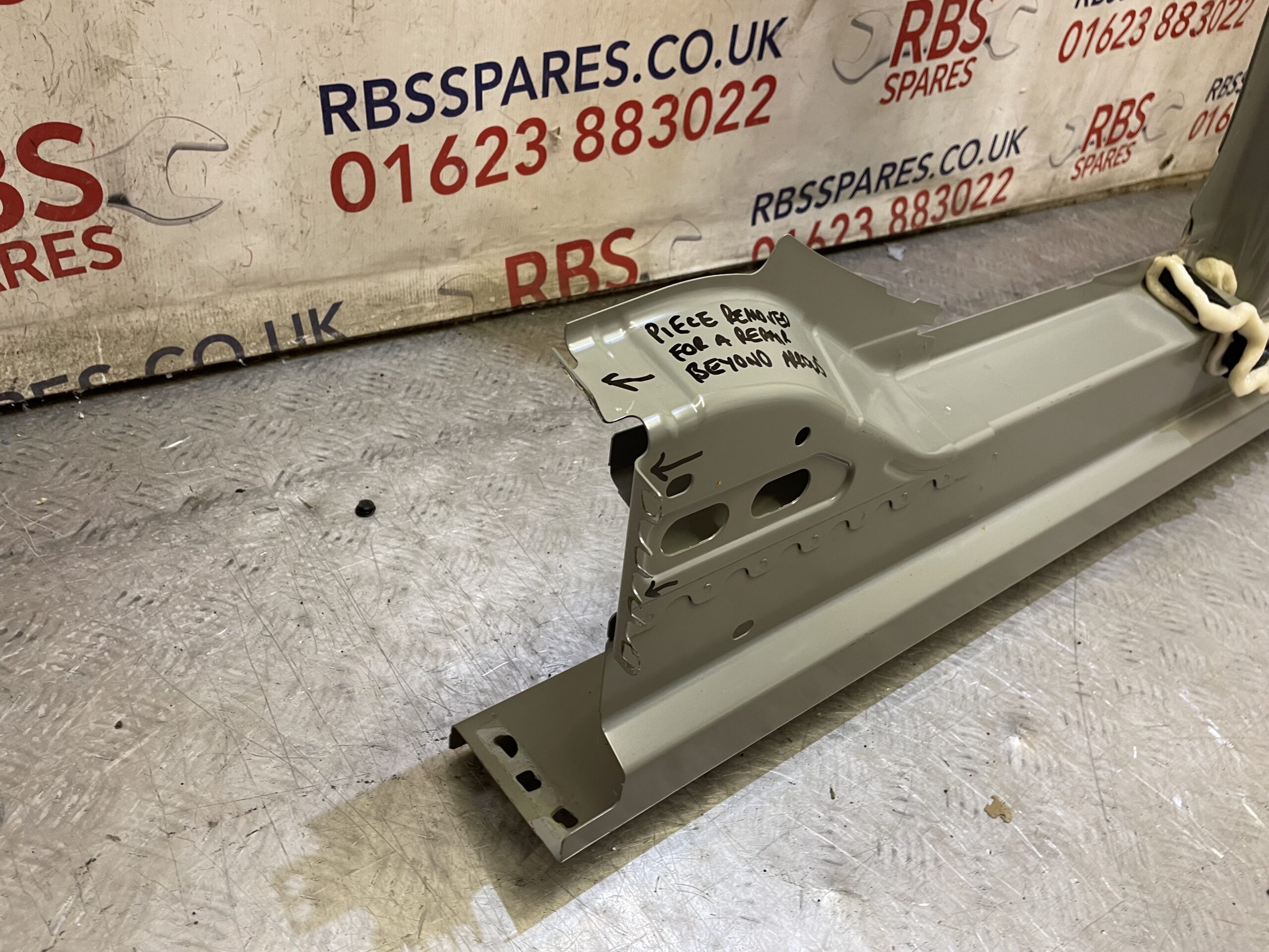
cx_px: 634
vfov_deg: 53.1
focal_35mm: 26
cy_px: 476
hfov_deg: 67.3
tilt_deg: -38.6
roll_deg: -14.1
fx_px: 953
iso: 80
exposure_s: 1/50
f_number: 1.6
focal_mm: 4.2
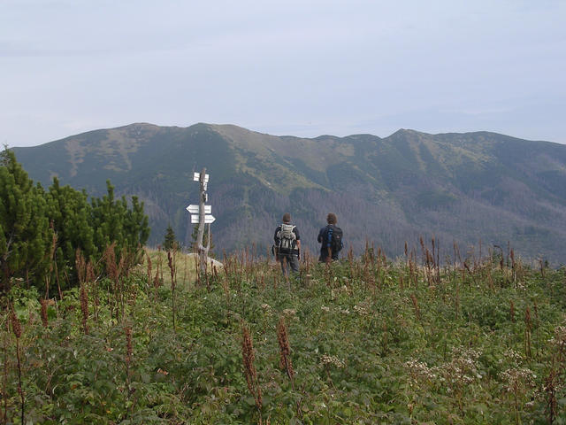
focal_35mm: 60
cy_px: 212
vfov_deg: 24.4
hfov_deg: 32.2
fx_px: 981
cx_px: 283
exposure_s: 1/500
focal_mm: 9.1
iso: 100
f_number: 3.4
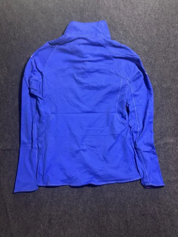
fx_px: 178
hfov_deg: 53.1
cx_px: 89
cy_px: 118
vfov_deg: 67.3
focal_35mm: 26
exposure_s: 1/50
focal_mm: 5.7
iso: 250
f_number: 1.5
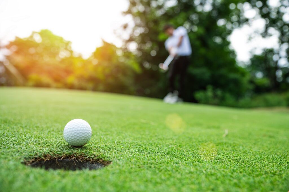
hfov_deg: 54.4
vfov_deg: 37.8
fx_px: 281
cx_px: 144
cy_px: 96
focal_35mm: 35
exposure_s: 1/1250
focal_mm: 35
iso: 250
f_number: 3.2
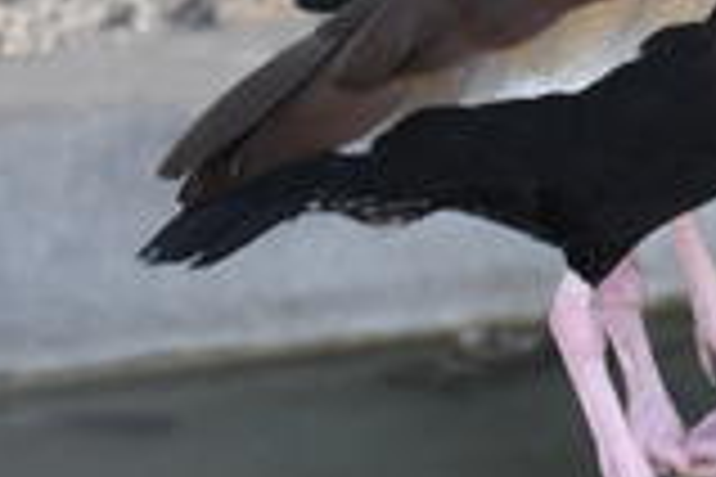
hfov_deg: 6.2
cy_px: -225
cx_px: 937
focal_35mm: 330
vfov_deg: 4.1
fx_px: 6563
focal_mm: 70
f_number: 9
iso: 800
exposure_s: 1/125
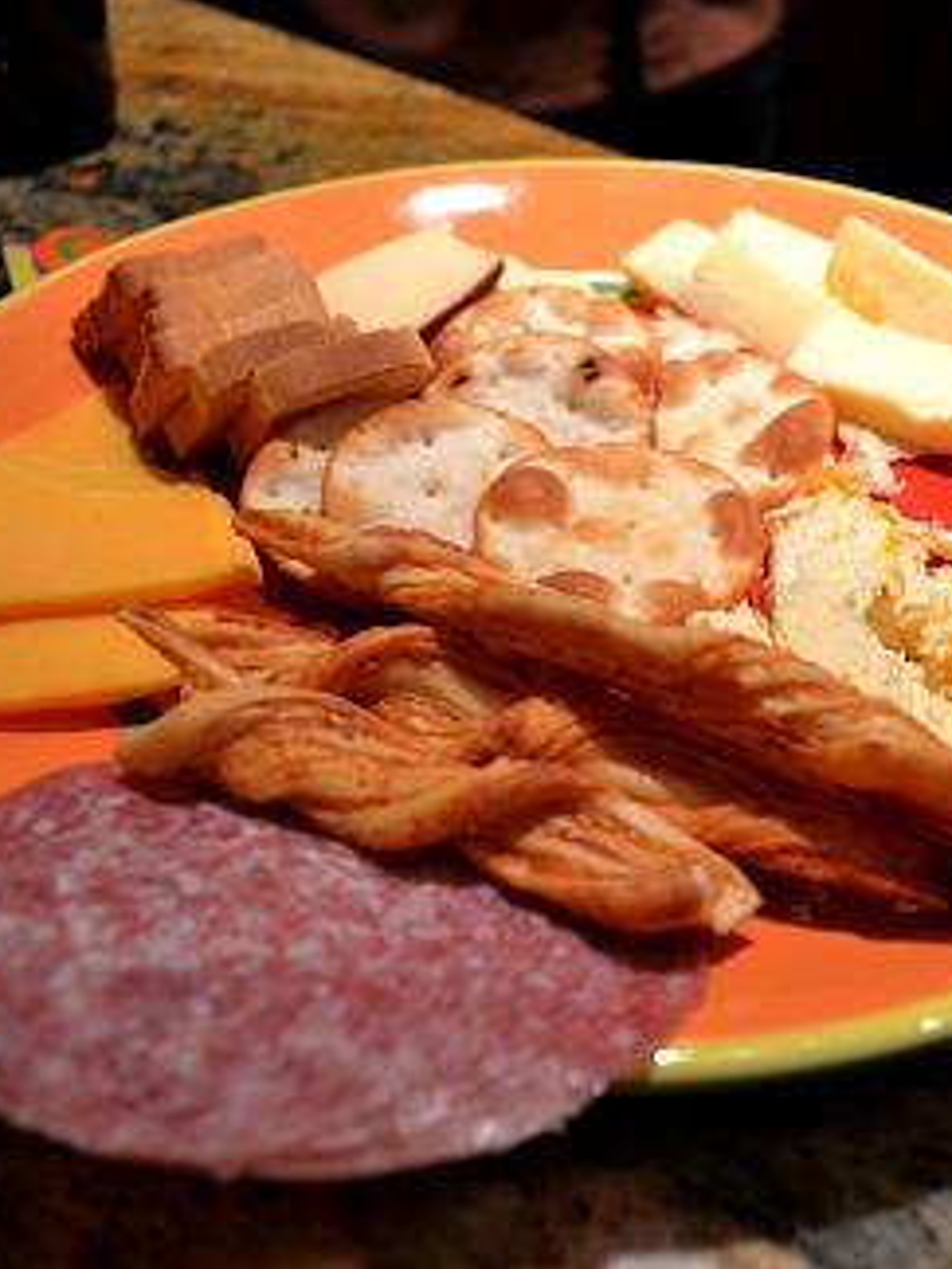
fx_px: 1467
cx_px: 611
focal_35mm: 40
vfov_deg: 46.8
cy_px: 621
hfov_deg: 35.7
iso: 400
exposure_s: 1/15
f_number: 3.5
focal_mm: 18
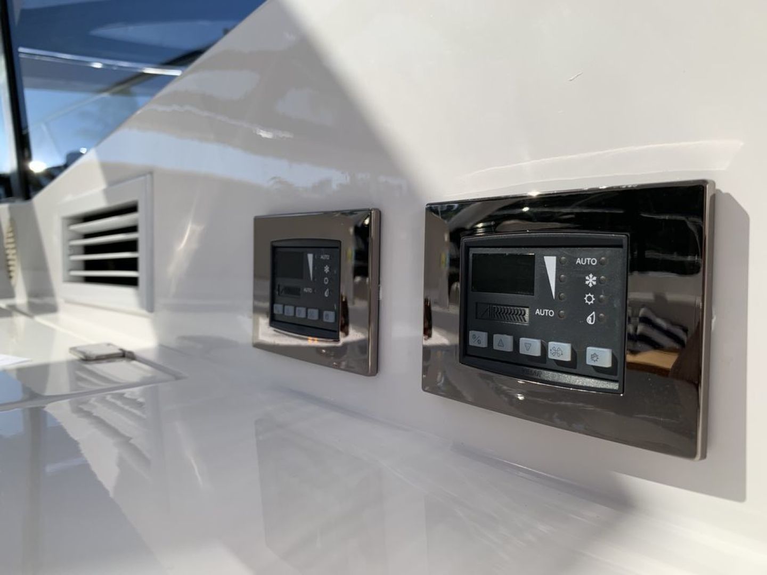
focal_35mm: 26
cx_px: 384
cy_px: 288
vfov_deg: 53.1
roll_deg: +0.8
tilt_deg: -2.4
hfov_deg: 67.3
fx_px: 576
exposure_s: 1/1368
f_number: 1.8
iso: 25
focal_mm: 4.25
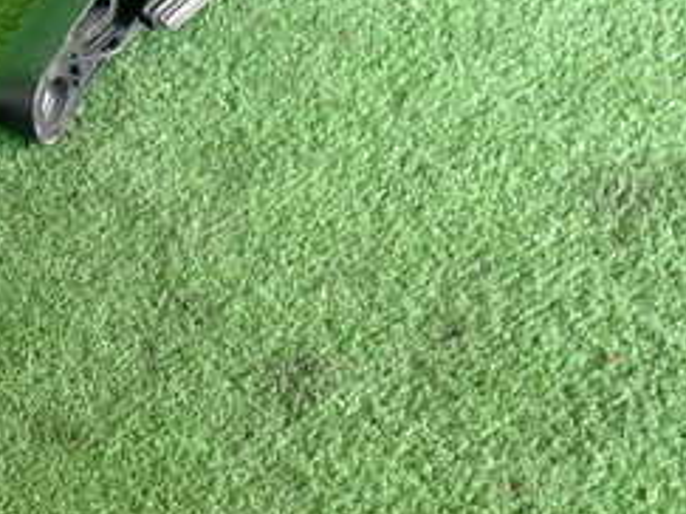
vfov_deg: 19.9
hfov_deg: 24.5
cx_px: -79
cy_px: 215
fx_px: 1466
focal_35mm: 74
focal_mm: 5.4
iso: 200
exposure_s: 1/50
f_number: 2.3
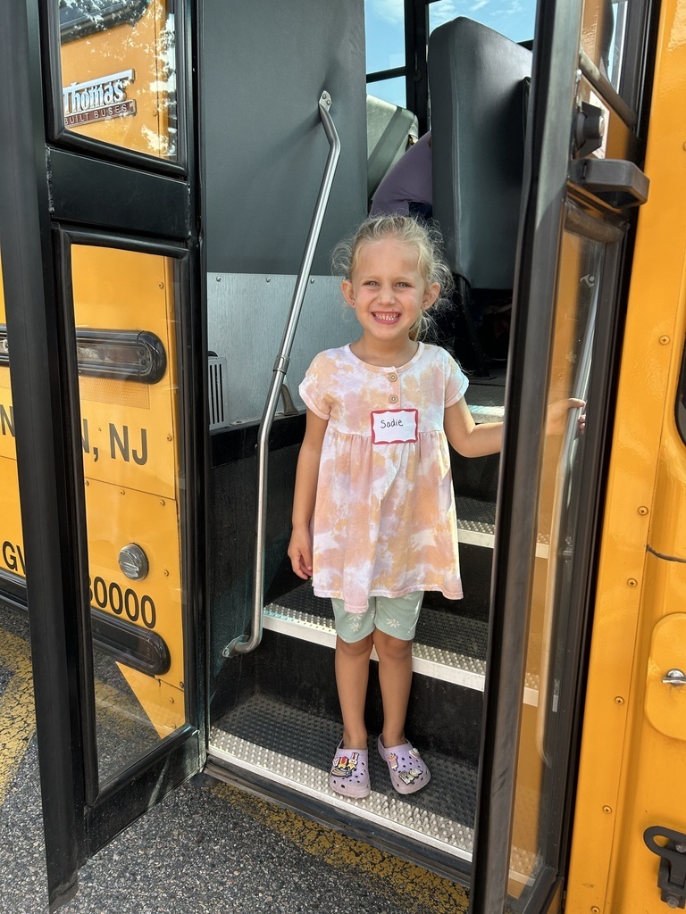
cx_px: 343
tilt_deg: -14.1
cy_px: 457
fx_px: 687
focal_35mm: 26
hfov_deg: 53.1
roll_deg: +0.7
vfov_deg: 67.3
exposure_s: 1/917
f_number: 1.5
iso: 50
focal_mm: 5.7
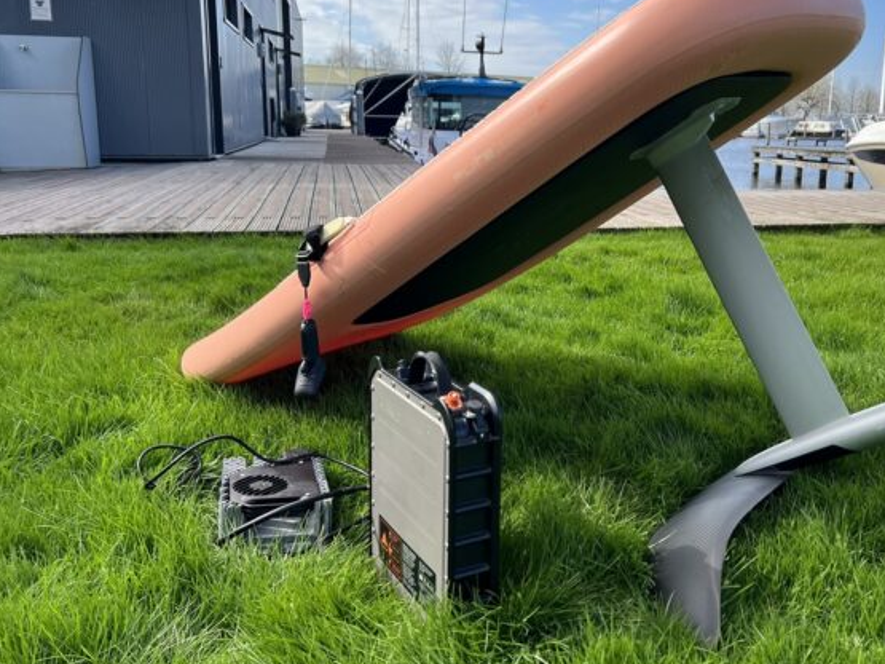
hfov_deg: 50.6
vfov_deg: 39.5
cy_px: 281
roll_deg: -1.1
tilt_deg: -11.1
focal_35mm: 36
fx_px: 920
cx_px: 580
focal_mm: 5.7
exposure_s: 1/1779
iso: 50
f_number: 1.5
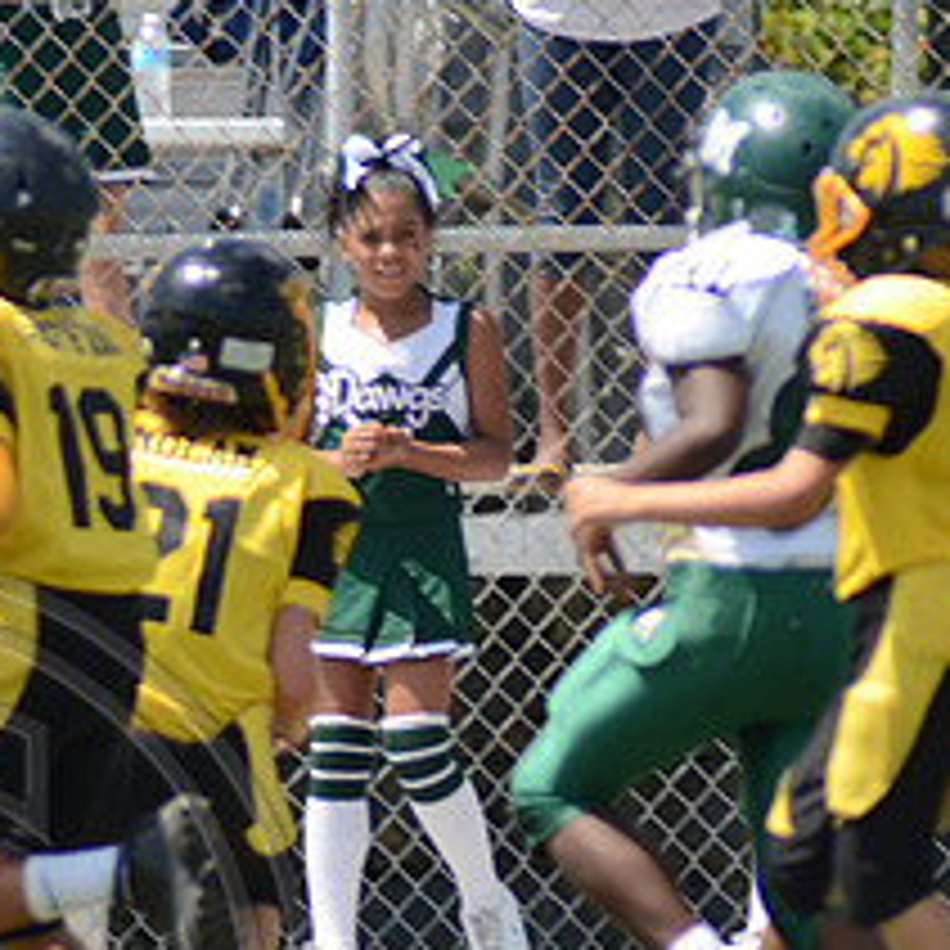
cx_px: 666
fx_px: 41171
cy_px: 567
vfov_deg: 1.3
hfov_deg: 1.3
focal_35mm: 1326
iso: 200
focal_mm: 380
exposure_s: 1/500
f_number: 7.1
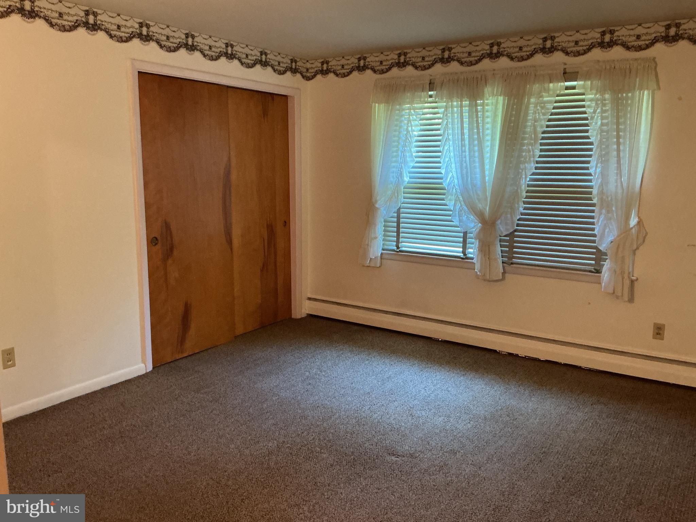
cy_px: 261
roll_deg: -0.1
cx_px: 348
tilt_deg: -9.4
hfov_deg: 61.7
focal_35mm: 29
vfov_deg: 48.2
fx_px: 583
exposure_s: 1/40
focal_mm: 3
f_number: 1.8
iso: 320
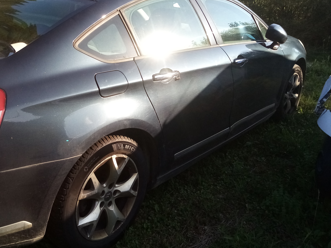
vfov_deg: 41.5
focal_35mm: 34
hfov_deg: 53.1
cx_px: 116
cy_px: 96
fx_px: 325
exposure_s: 1/551
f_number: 1.8
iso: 106
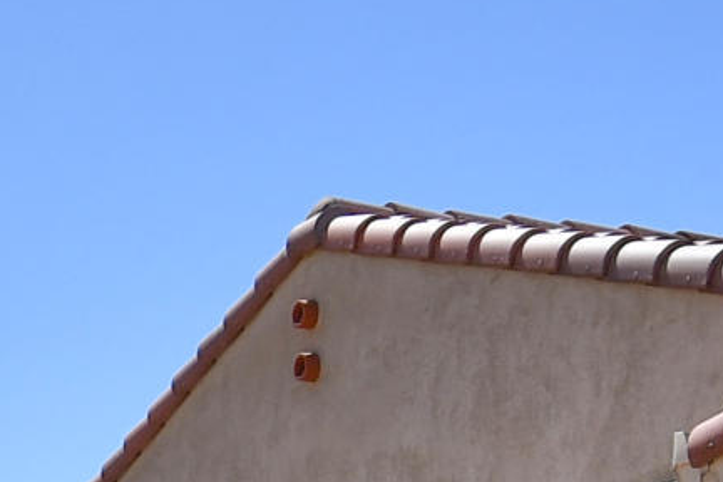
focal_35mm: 111
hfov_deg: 17.0
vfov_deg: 11.4
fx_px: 2229
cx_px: -305
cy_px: 900
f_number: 13
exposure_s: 1/250
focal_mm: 11
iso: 100
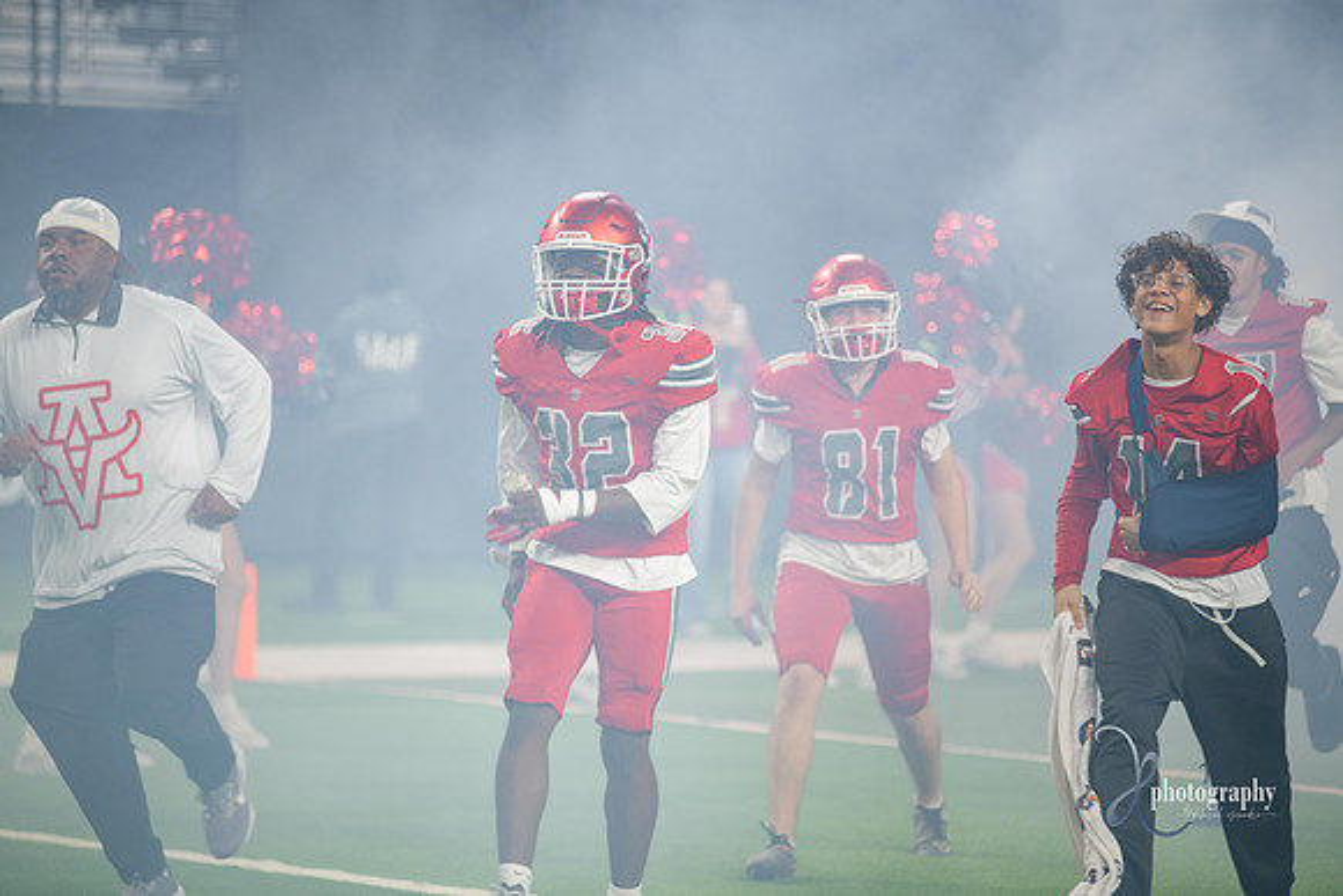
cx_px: 672
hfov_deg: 12.1
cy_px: 448
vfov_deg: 8.1
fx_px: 6343
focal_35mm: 170
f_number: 2.8
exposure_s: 1/400
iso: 1000
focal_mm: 170
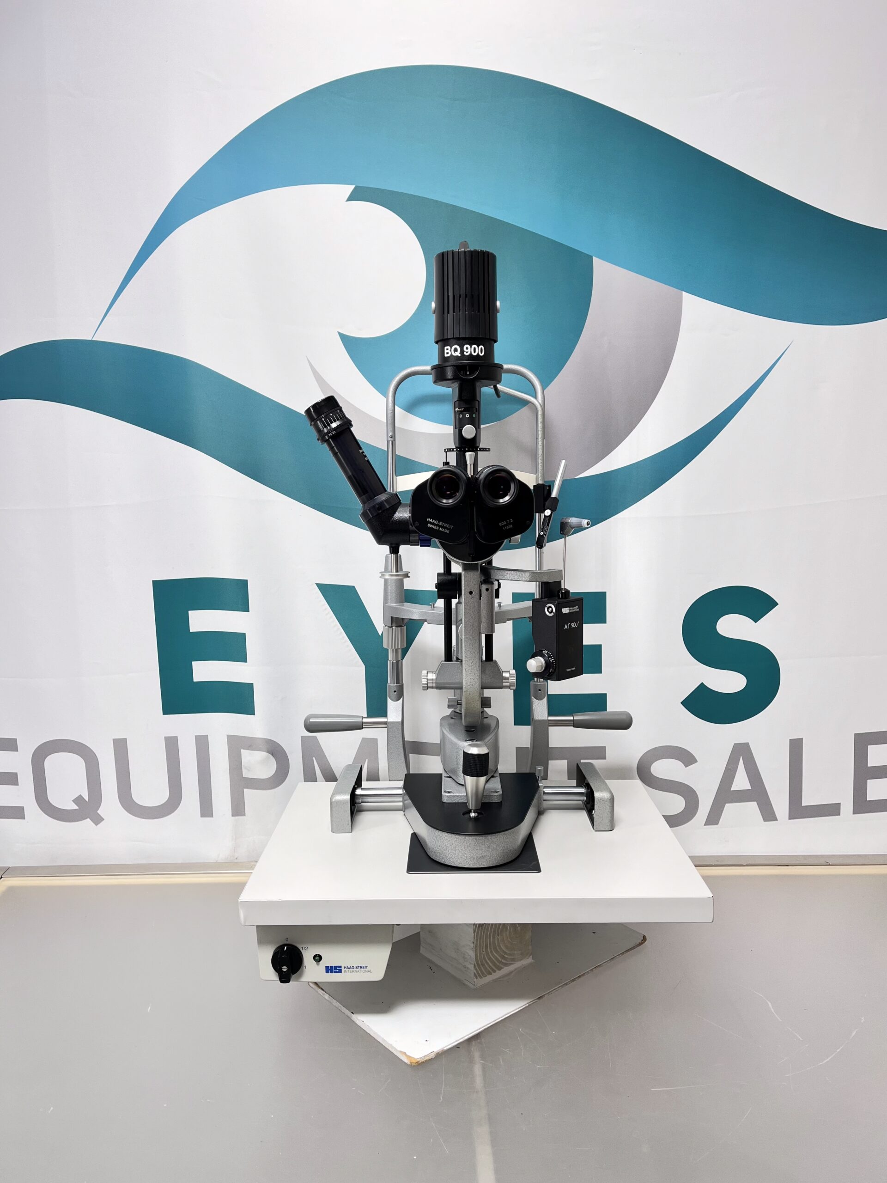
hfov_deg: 53.1
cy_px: 592
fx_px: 888
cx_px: 444
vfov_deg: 67.3
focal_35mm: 26
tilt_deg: -8.7
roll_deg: +1.3
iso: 50
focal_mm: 5.1
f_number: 1.6
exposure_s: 1/192
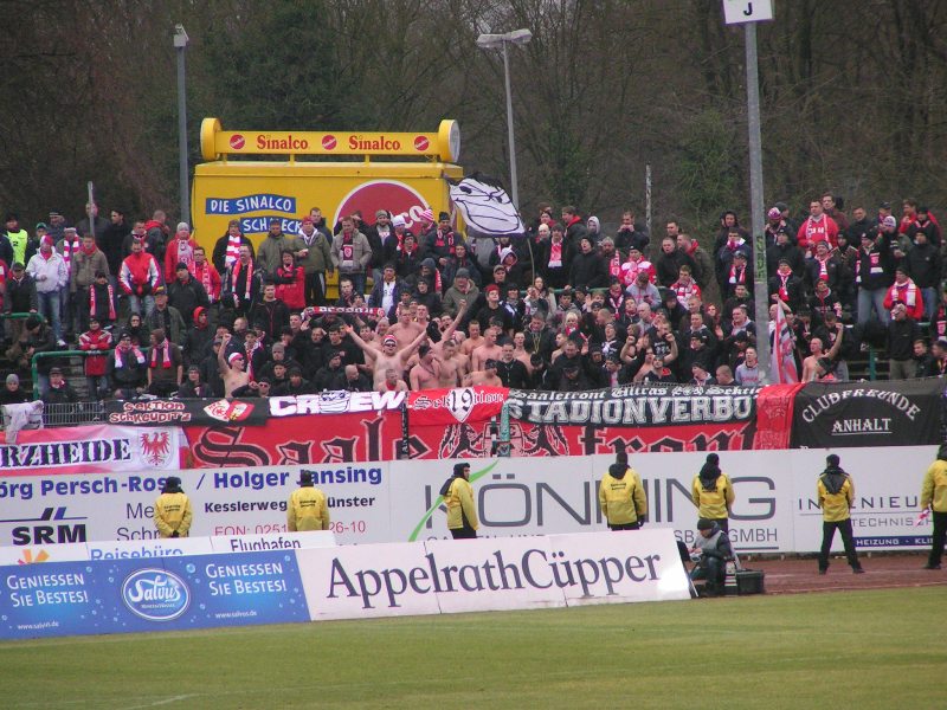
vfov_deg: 3.9
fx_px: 10396
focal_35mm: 380
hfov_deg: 5.2
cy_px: 355
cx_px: 474
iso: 200
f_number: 3.5
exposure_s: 1/400
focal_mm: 58
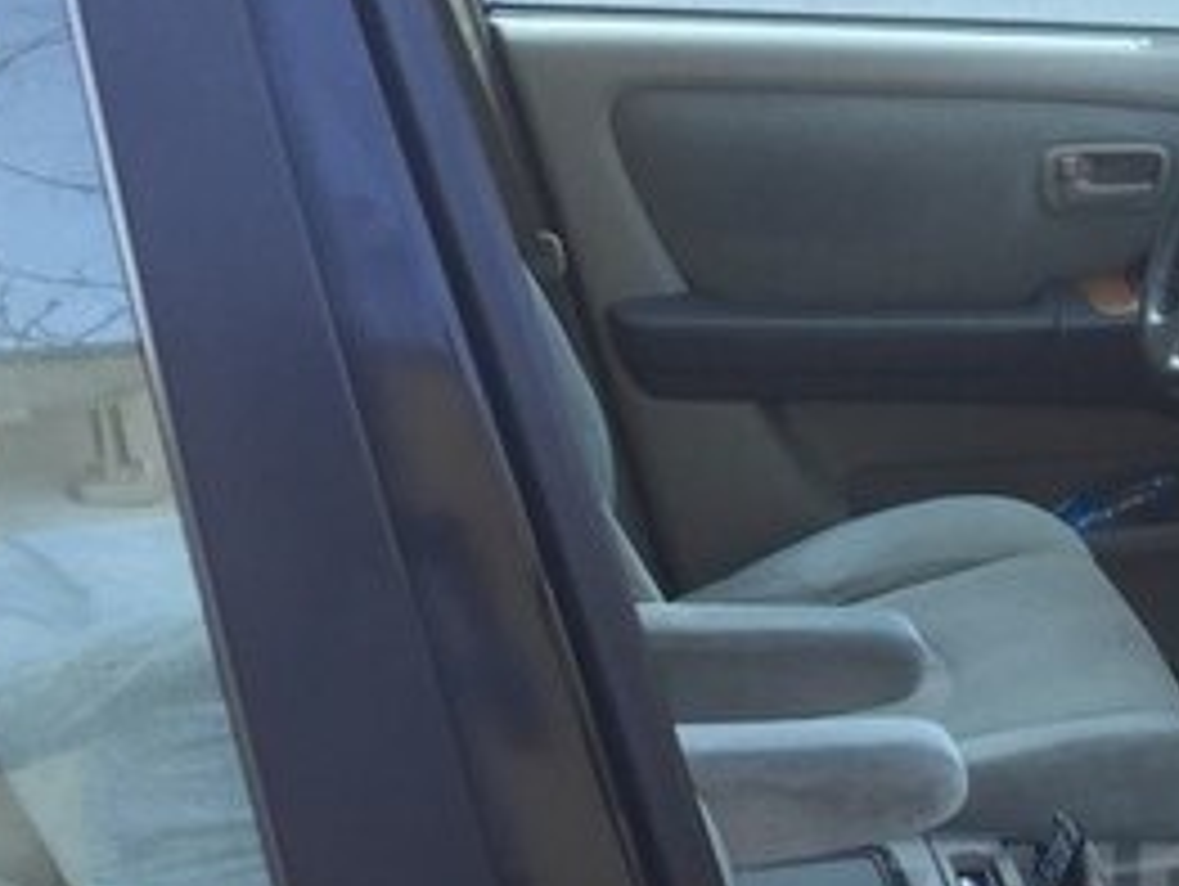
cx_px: 1350
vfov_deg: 19.5
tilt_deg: -33.2
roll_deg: -5.1
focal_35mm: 73
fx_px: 2489
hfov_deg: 24.5
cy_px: 911
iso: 32
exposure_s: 1/100
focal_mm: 4.15
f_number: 2.2
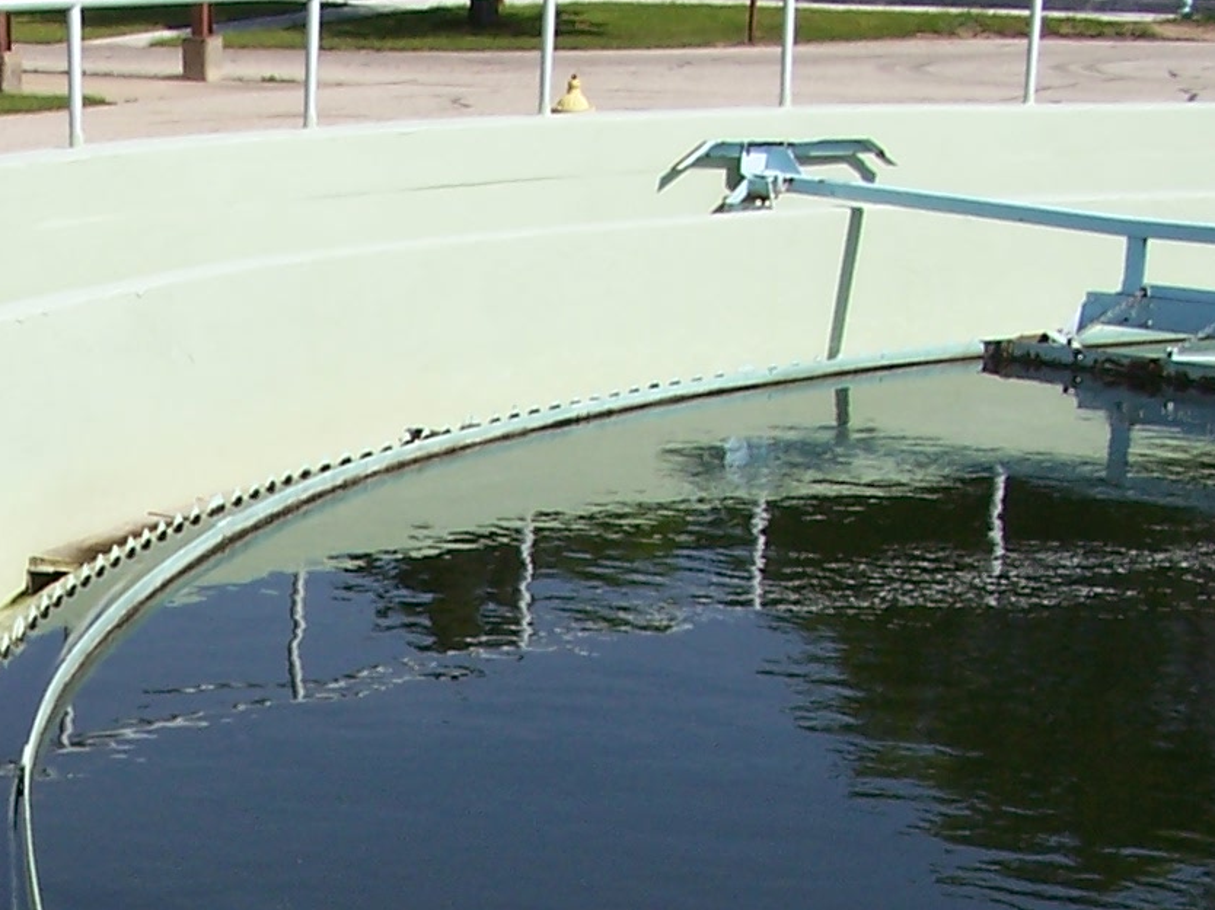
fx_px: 3684
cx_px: -3
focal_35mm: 105
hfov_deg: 18.2
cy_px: 1098
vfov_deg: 13.7
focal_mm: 6.3
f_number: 5.6
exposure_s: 1/500
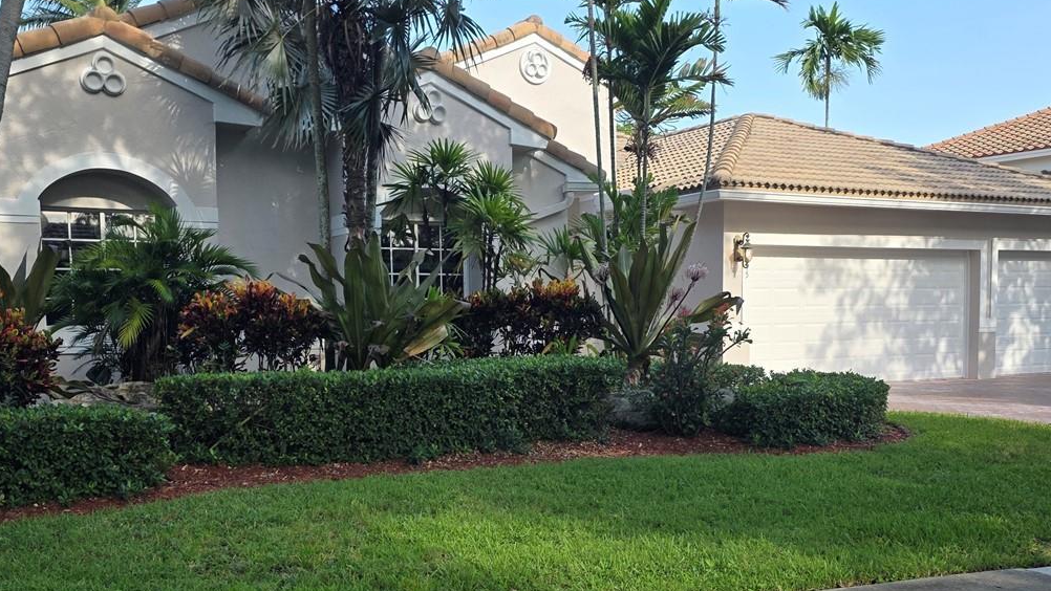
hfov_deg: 50.4
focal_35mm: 40
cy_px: 412
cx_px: 497
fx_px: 1115
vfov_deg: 29.4
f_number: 1.7
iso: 80
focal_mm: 6.3
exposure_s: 1/1973
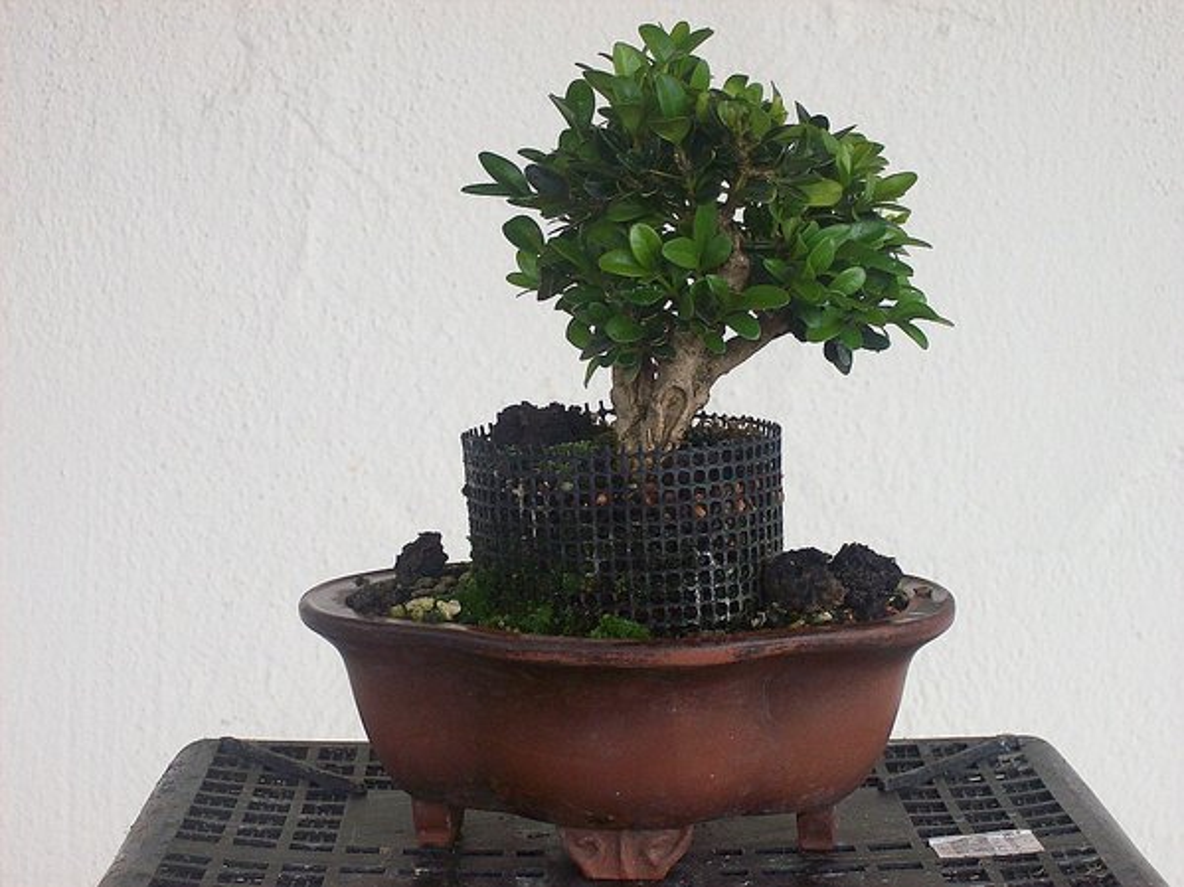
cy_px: 444
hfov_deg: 22.5
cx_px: 592
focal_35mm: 87
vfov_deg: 17.0
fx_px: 2975
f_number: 4.3
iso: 160
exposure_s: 1/67
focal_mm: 14.3
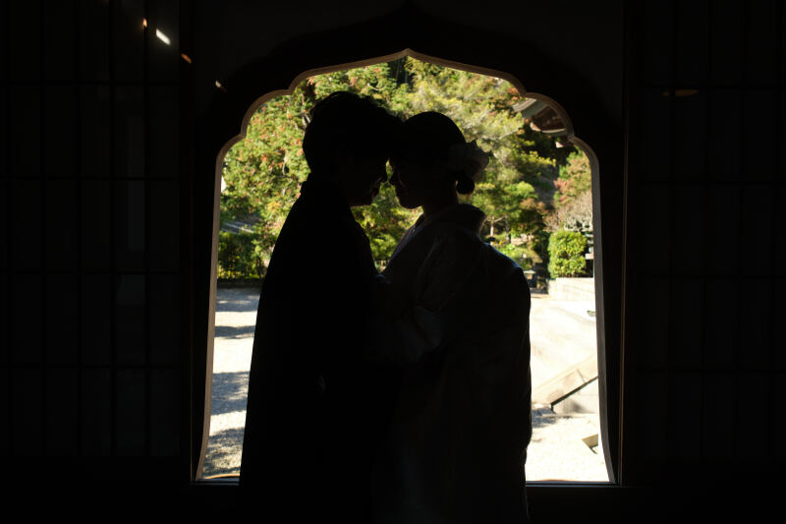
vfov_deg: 37.8
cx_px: 393
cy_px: 262
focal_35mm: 35
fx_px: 764
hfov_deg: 54.4
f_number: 3.6
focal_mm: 23
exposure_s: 1/320
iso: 160
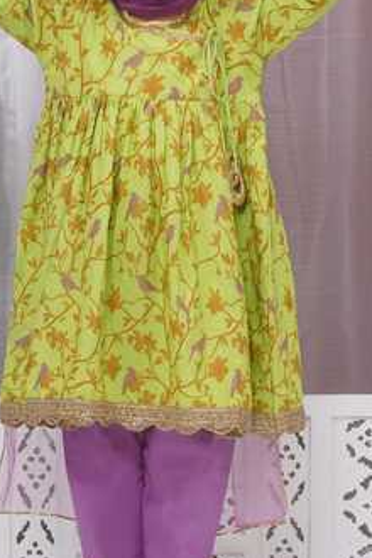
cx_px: 134
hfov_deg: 8.6
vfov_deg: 12.9
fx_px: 2464
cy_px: 268
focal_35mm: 159
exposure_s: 1/125
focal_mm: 100
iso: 500
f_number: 20
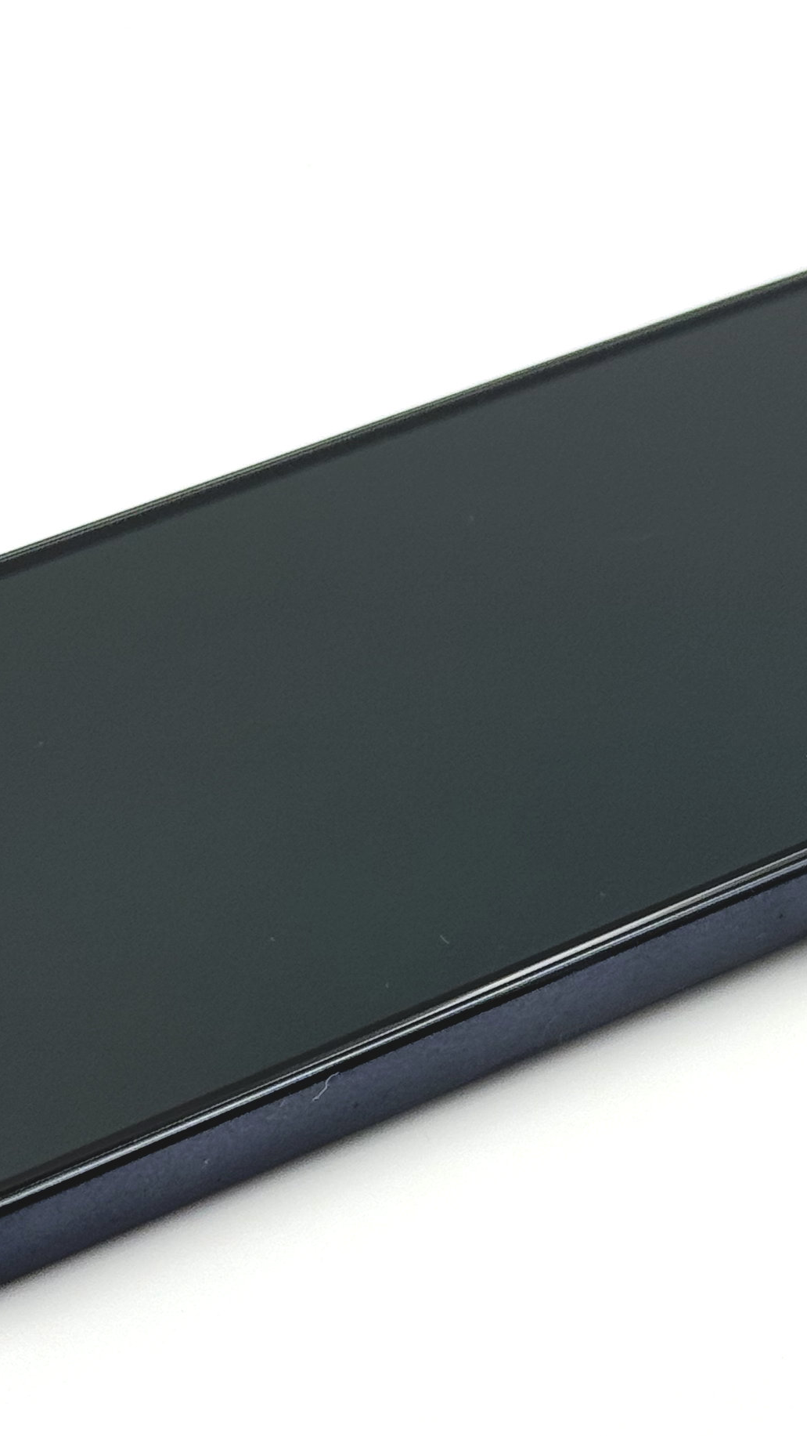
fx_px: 4375
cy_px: 696
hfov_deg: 10.5
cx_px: 557
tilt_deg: -37.5
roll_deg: -0.8
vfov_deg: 18.6
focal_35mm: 115
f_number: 1.78
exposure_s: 1/407
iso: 64
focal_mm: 6.76
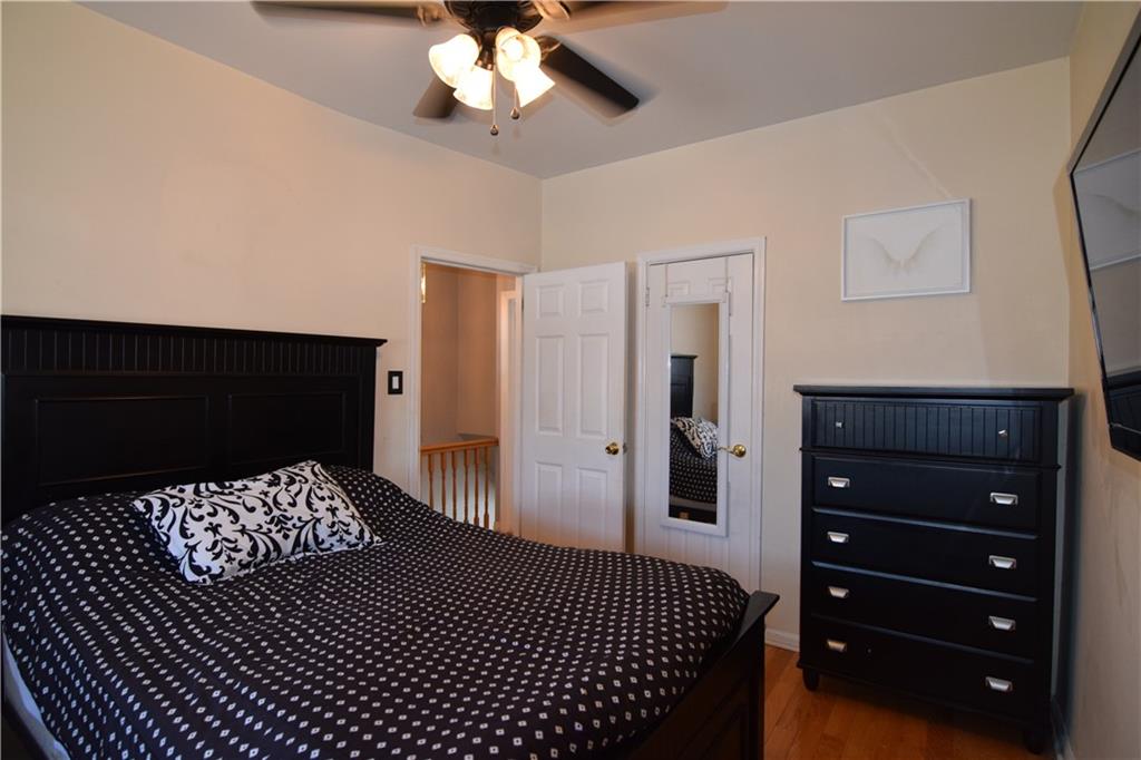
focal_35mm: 18
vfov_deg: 67.3
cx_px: 570
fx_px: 570
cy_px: 380
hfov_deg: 90.0
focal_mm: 12
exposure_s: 1/80
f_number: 4.5
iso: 800
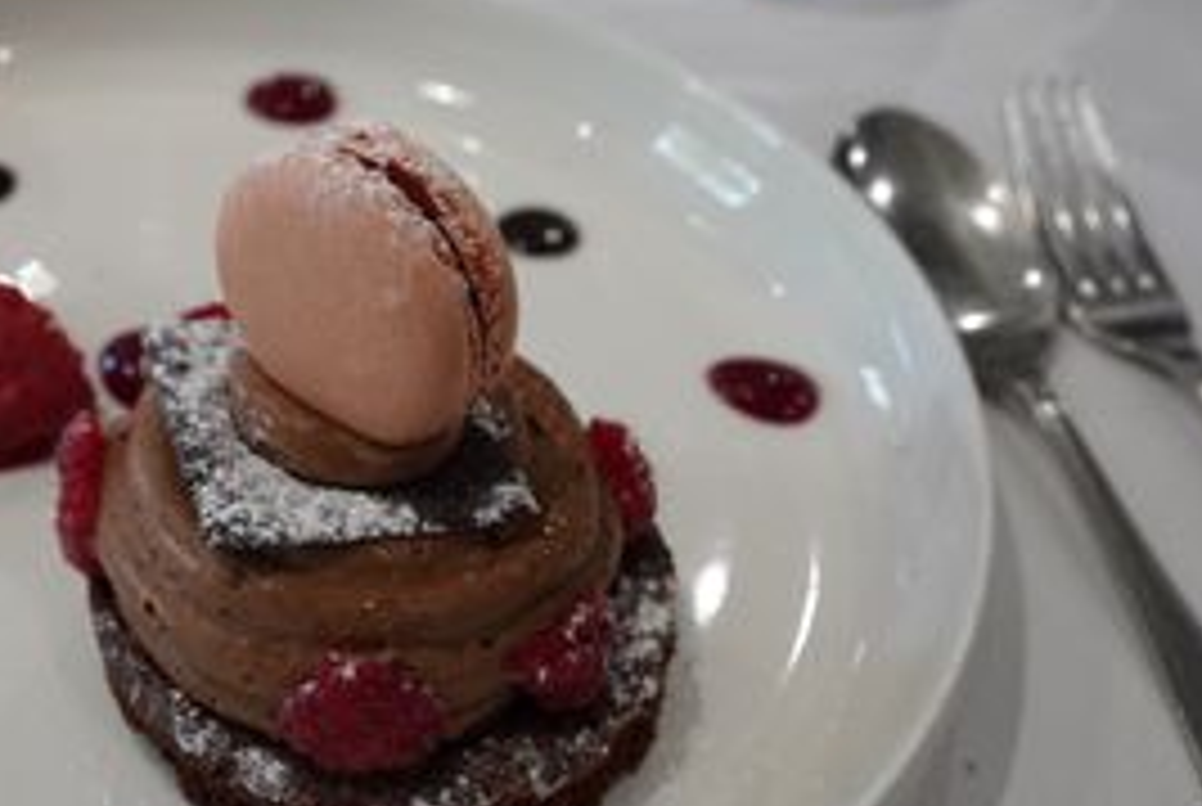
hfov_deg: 29.6
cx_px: 320
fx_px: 2241
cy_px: 351
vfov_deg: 20.4
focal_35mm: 67
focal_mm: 35
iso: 1250
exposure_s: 1/125
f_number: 5.6
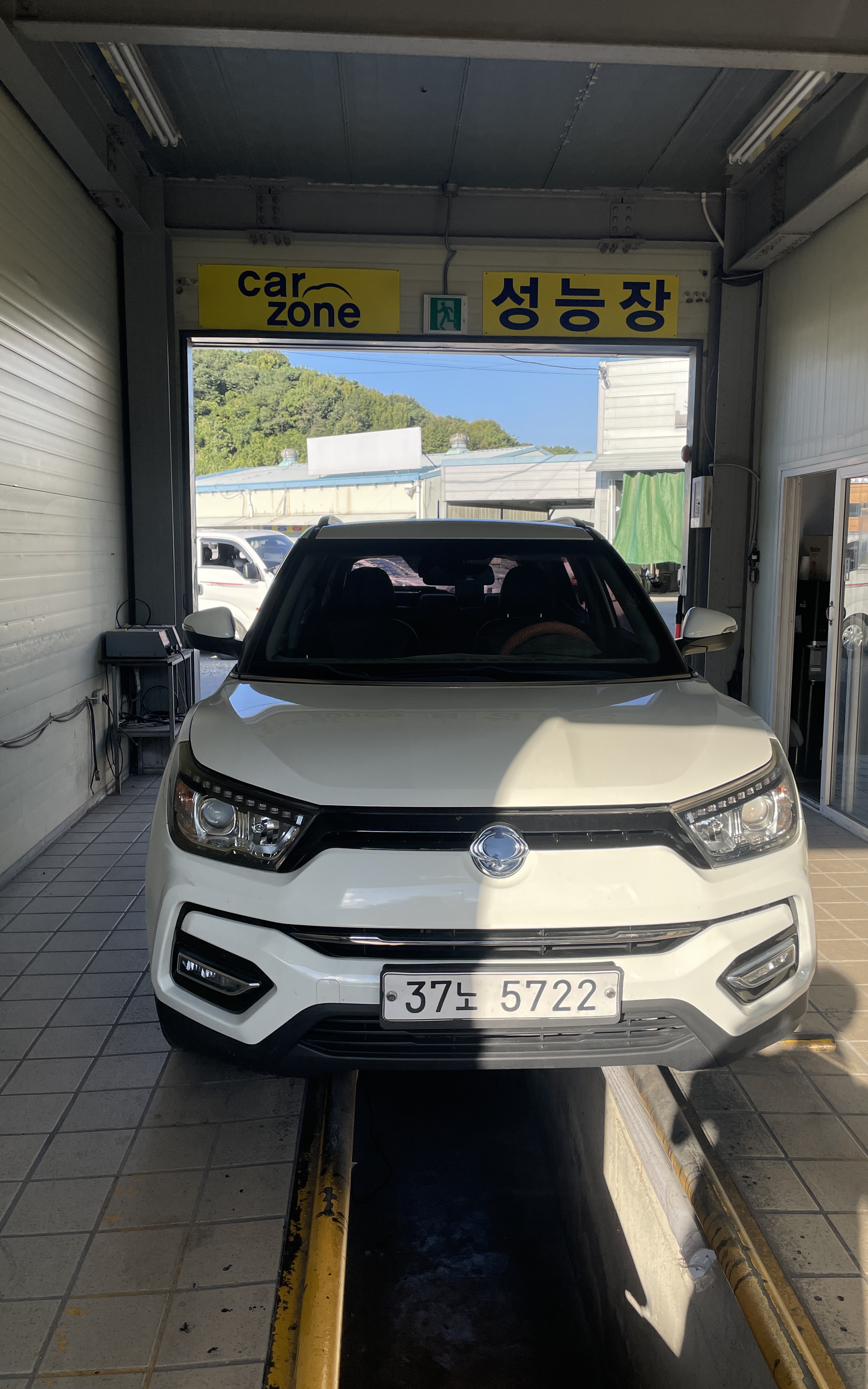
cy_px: 689
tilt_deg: -7.7
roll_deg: +0.0
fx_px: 1060
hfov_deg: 44.5
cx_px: 440
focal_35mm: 28
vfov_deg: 66.5
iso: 32
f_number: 1.6
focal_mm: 4.2
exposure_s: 1/1383
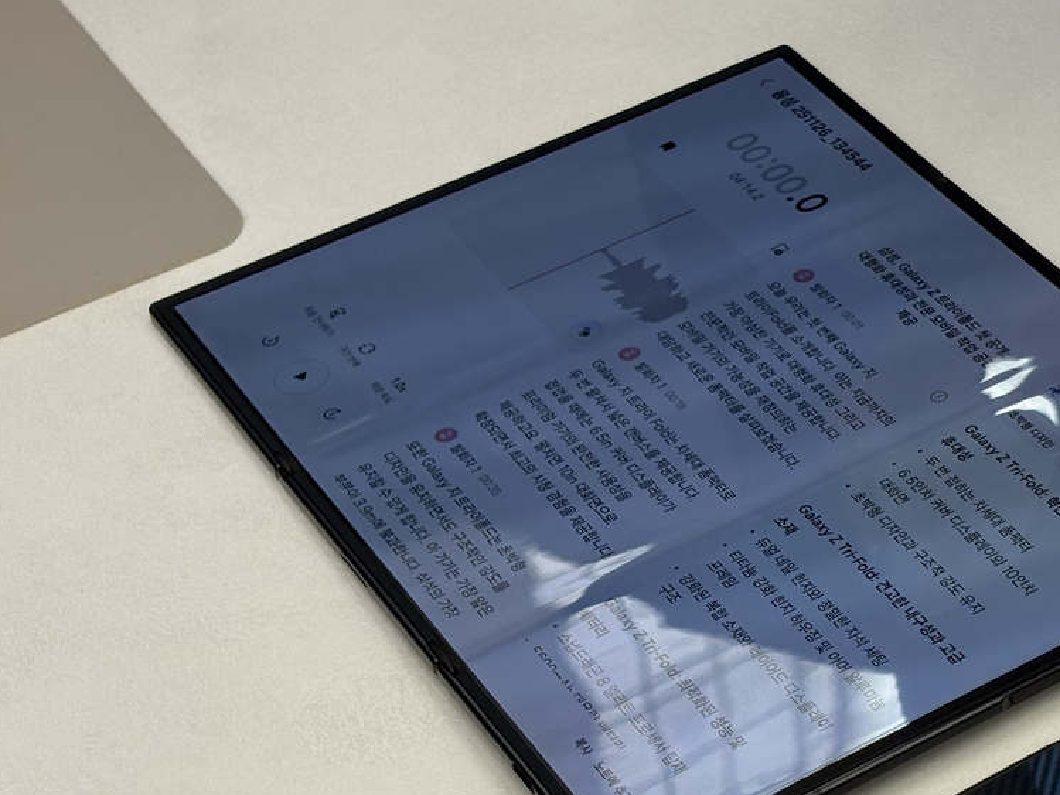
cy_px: 638
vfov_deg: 14.7
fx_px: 3063
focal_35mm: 100
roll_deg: +6.7
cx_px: 952
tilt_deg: -44.0
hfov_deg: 19.3
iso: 40
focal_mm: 5.96
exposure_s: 1/306
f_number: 1.6
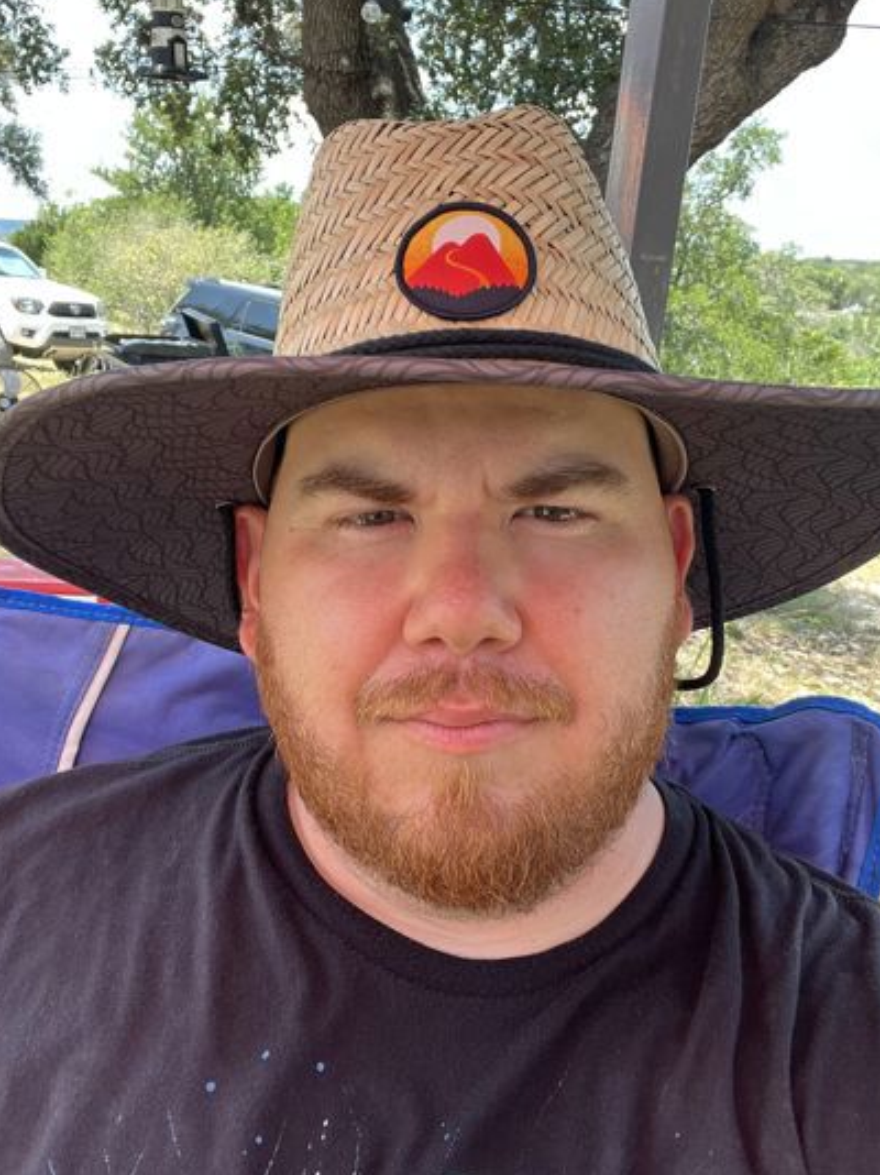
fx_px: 1119
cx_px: 436
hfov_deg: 42.9
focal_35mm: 33
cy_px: 597
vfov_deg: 55.4
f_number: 2.2
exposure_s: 1/121
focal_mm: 2.71
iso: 40
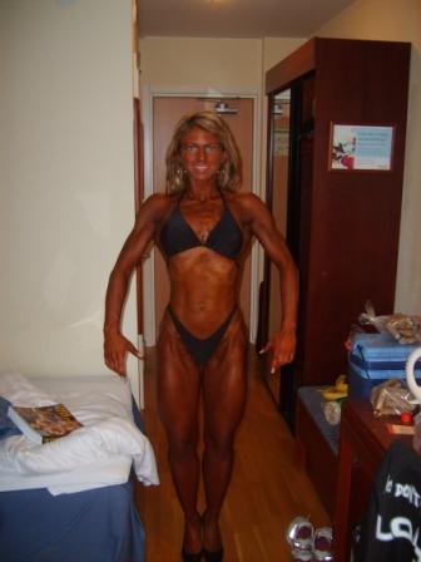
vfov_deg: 52.6
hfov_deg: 40.7
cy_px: 281
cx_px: 210
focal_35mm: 35
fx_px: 568
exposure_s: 1/45
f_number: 2.8
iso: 100
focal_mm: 5.8
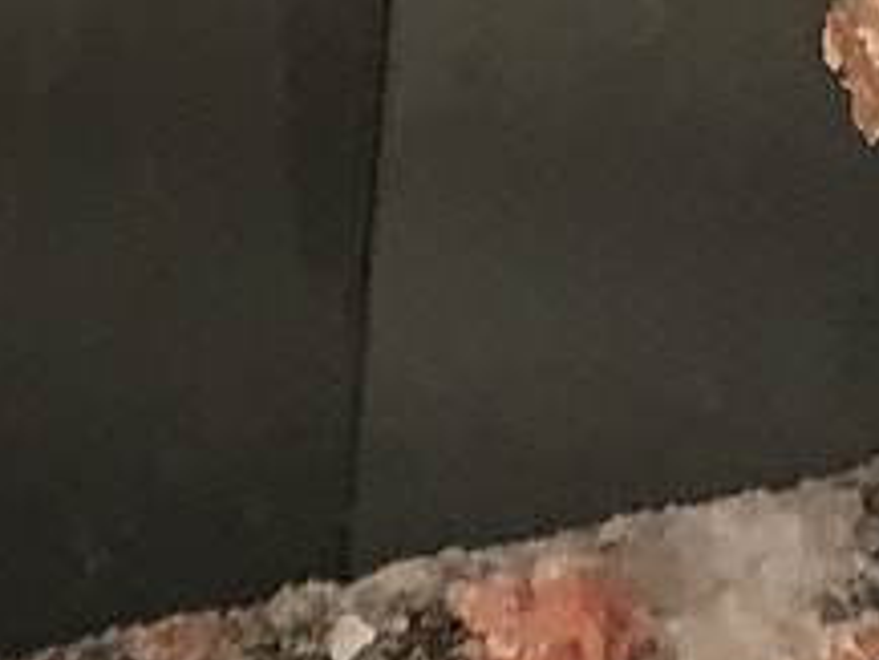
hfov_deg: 9.3
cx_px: -470
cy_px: -490
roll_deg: -2.7
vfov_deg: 7.0
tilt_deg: -14.2
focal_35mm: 206
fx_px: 5234
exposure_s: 1/8
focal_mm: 3.99
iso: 80
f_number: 1.8
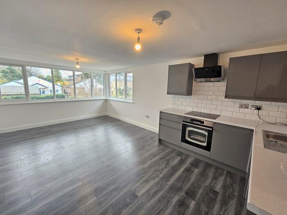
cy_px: 108
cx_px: 144
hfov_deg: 106.2
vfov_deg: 89.9
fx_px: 108
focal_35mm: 13
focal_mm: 2.2
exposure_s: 1/50
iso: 160
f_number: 2.2
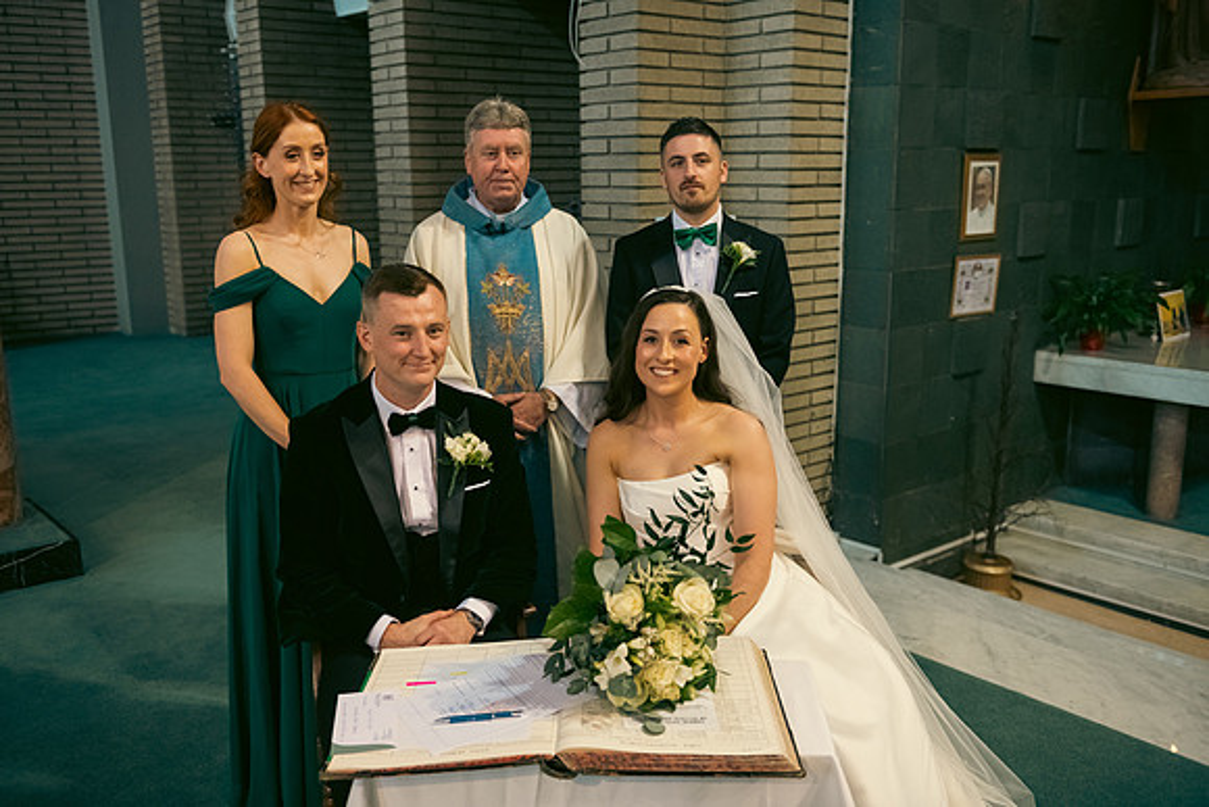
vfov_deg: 41.1
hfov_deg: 58.7
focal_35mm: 32
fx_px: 1075
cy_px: 404
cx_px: 604
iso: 1000
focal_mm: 32
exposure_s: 1/160
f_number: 3.5
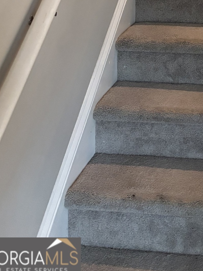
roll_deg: -0.1
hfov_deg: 19.7
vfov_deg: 24.0
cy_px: -91
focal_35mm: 70
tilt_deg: -0.4
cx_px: 245
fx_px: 547
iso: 500
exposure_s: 1/60
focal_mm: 5.96
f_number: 1.6
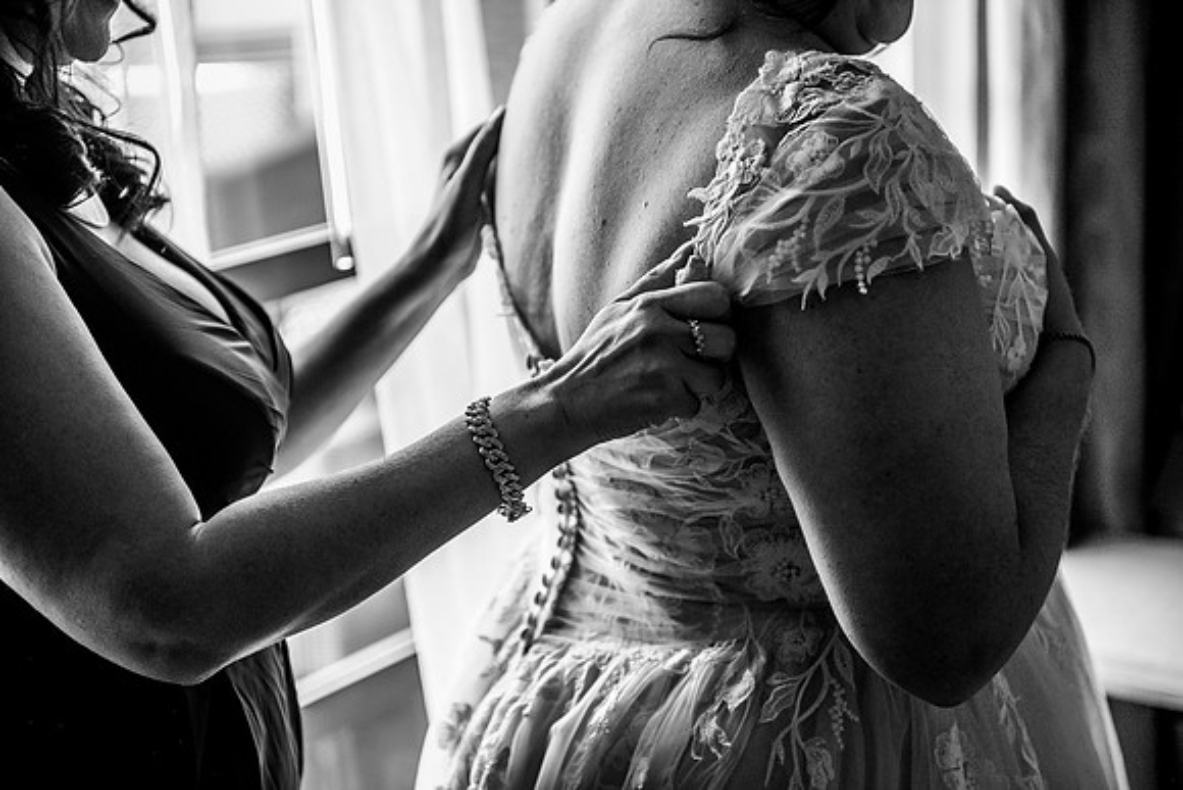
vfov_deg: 19.5
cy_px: 395
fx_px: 2301
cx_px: 592
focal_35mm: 70
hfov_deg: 28.8
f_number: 2.8
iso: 1000
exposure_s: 1/200
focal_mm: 70
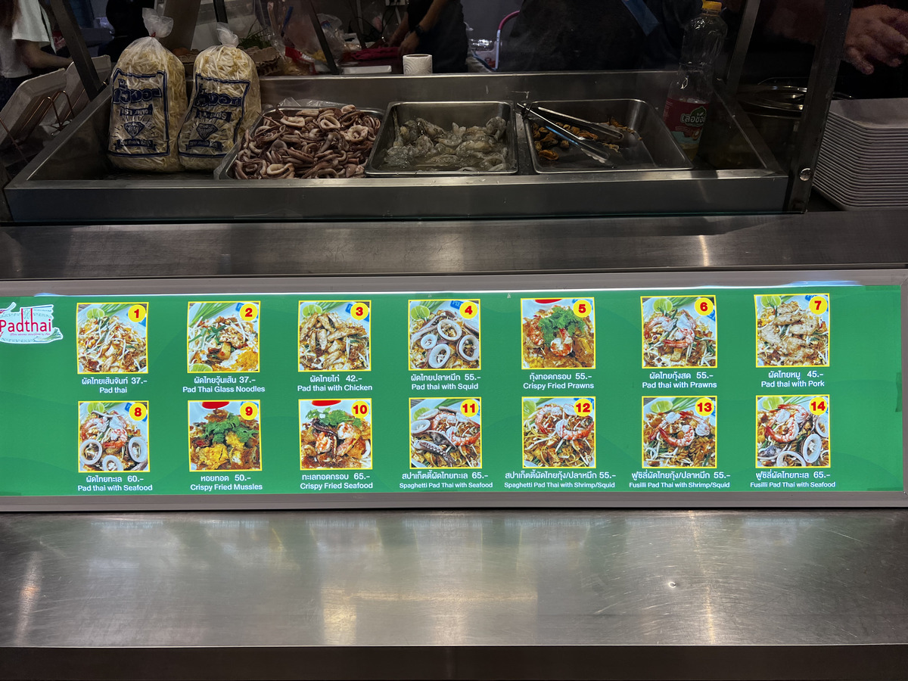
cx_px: 454
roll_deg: +1.8
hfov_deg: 67.3
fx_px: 682
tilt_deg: -27.6
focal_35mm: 26
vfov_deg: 53.1
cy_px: 340
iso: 50
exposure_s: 1/331
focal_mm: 5.7
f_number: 1.5
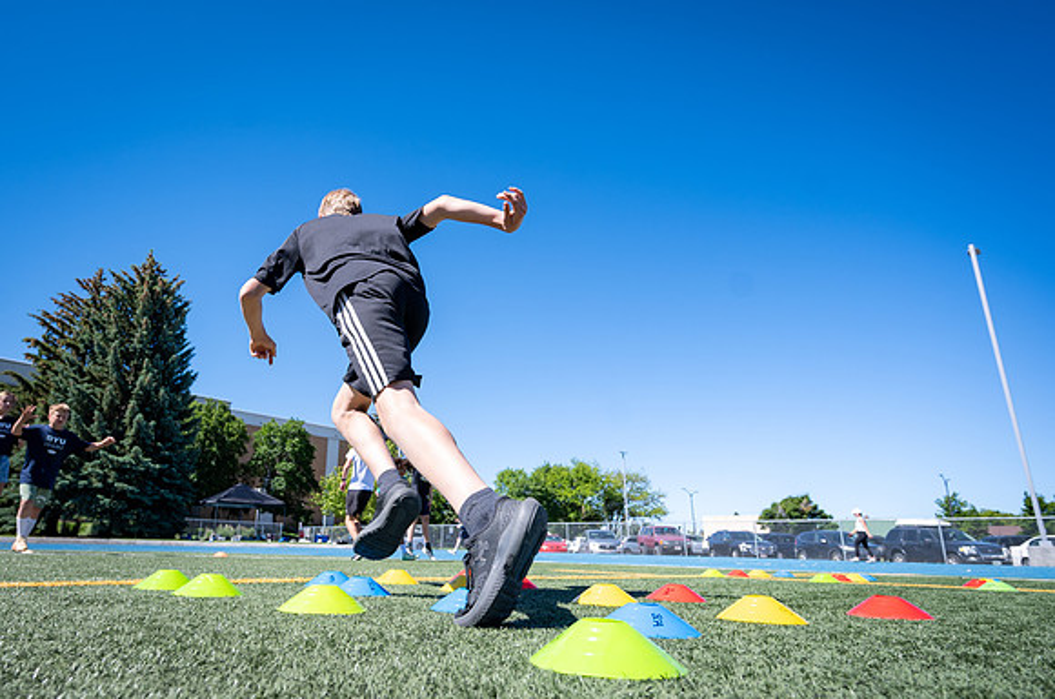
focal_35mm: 21
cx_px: 437
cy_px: 373
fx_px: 622
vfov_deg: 58.6
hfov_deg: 79.9
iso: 100
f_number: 4
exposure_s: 1/640
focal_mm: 15.5
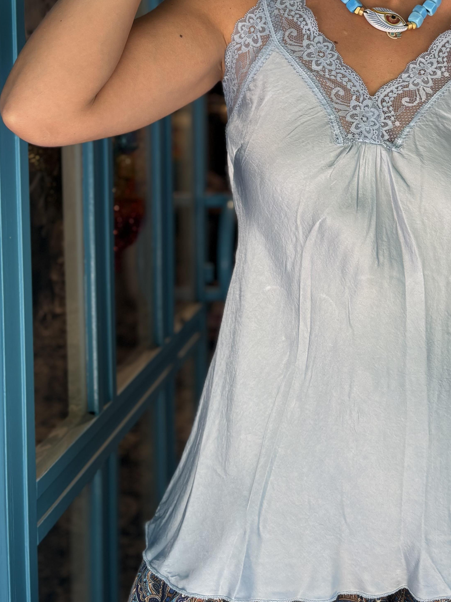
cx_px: 367
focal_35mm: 51
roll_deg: +0.7
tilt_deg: -3.7
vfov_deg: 36.0
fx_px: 886
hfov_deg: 27.9
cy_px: 103
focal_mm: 5.96
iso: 32
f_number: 1.6
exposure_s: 1/127
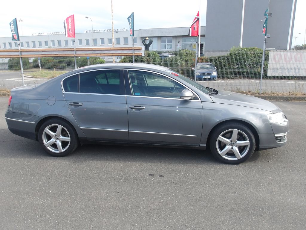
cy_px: 115
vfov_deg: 51.4
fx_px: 239
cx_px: 153
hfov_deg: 65.3
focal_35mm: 27
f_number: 3
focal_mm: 4.9
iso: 100
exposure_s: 1/365
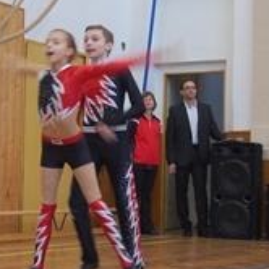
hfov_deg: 17.4
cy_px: 131
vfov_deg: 17.4
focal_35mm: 100
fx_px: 879
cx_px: 105
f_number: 4.2
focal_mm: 26
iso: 400
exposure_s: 1/40
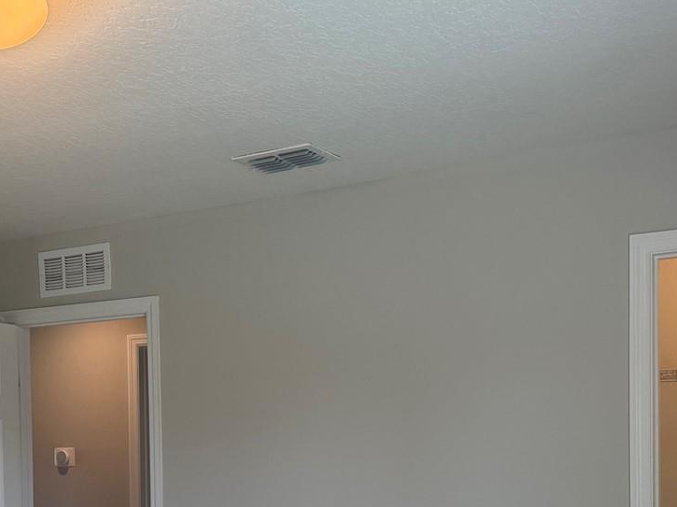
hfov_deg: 35.9
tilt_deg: -1.2
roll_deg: +0.8
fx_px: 1036
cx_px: 237
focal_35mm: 53
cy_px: 470
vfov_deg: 26.5
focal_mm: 6.76
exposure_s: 1/240
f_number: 1.78
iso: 200
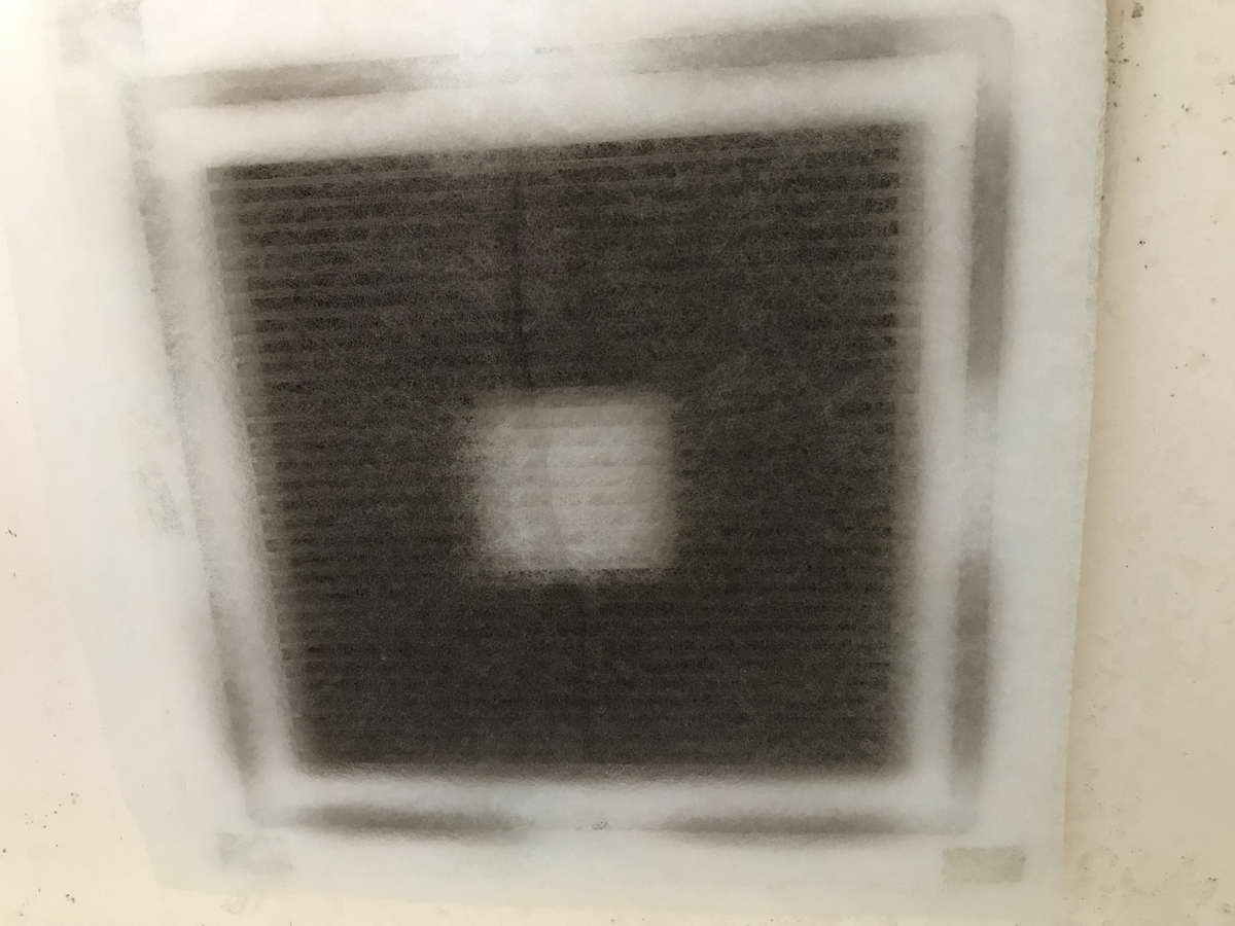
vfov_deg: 49.7
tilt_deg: +75.0
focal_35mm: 28
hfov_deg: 63.4
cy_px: 463
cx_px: 618
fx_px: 999
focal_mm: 3.99
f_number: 1.8
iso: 64
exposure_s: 1/15
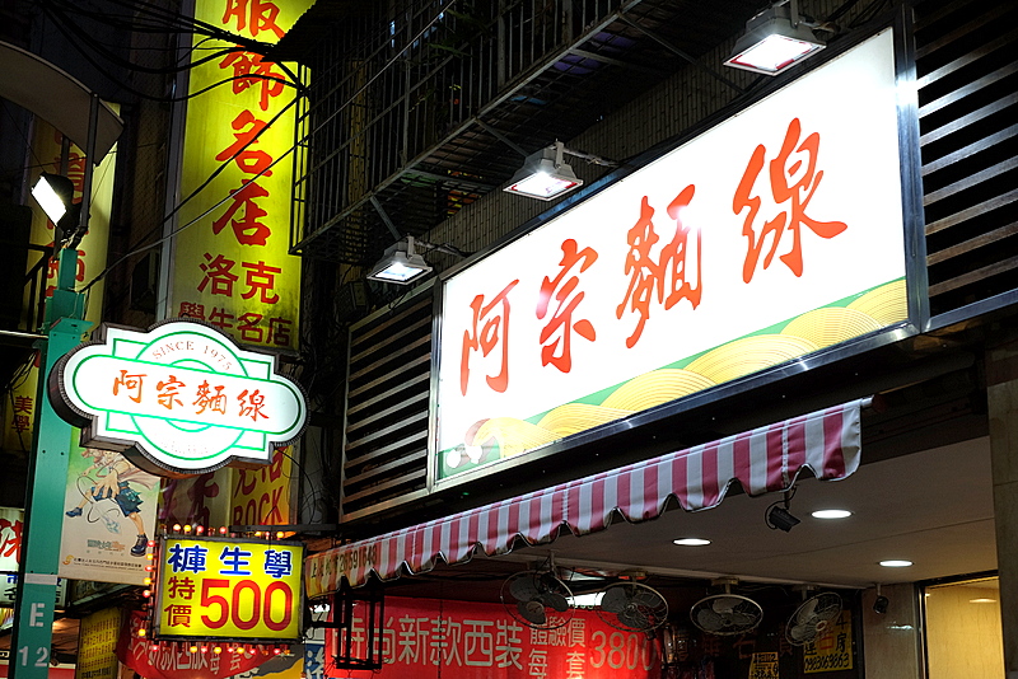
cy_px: 340
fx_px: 1499
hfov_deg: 37.5
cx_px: 509
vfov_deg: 25.5
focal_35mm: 53
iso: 400
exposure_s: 1/150
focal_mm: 35
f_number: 2.8
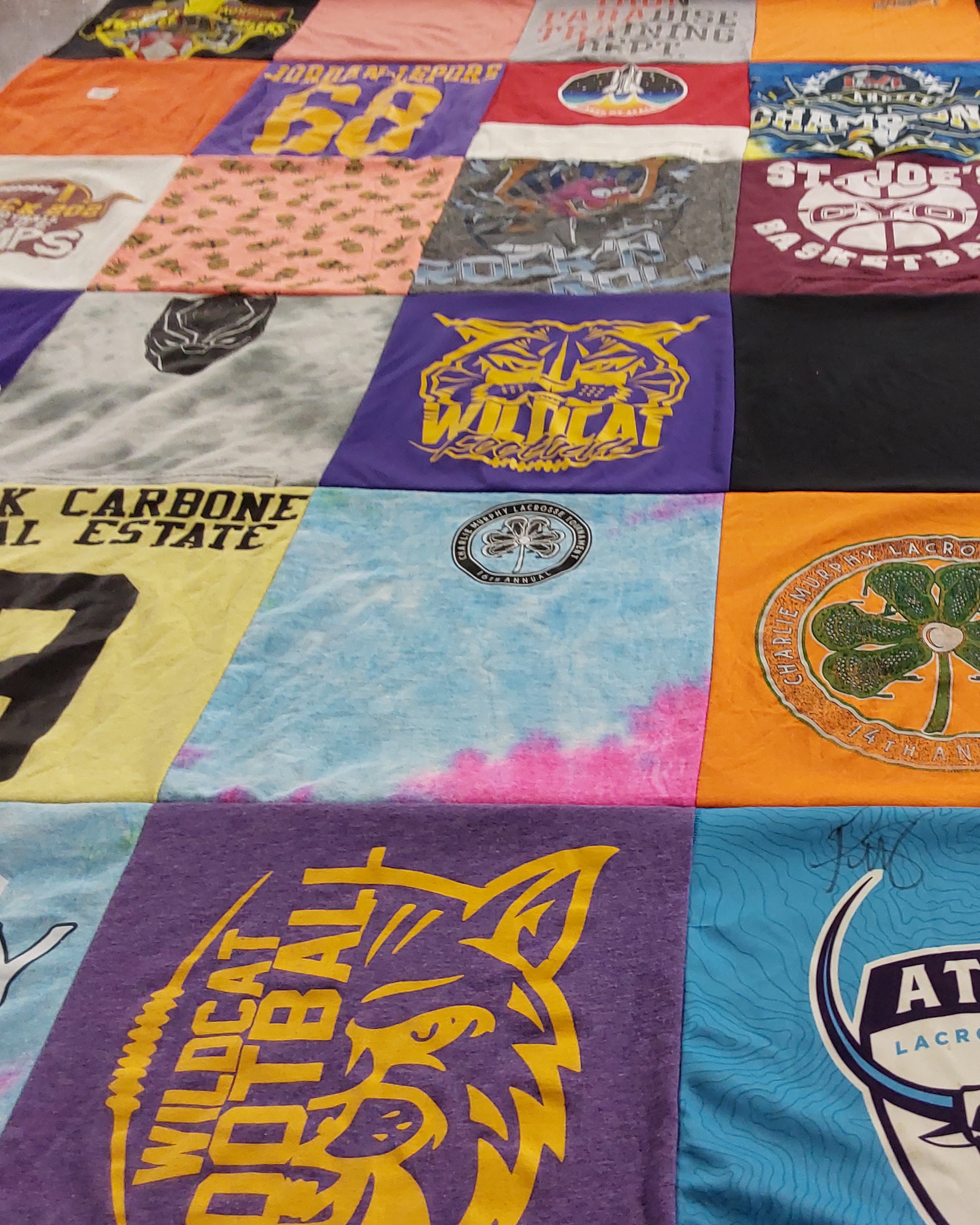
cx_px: 733
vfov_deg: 49.1
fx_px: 1341
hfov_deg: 39.1
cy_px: 617
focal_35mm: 37
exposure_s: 1/60
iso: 125
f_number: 1.9
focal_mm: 2.91
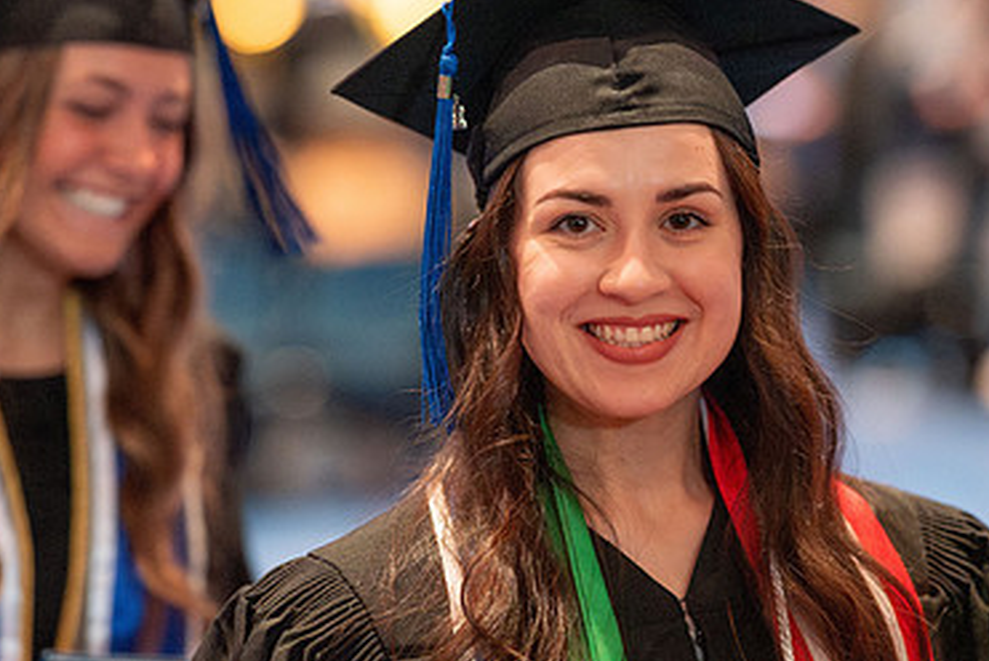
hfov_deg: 12.5
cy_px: 257
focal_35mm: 164
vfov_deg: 8.4
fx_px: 4509
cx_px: 520
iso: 2000
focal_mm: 105
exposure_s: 1/160
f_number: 2
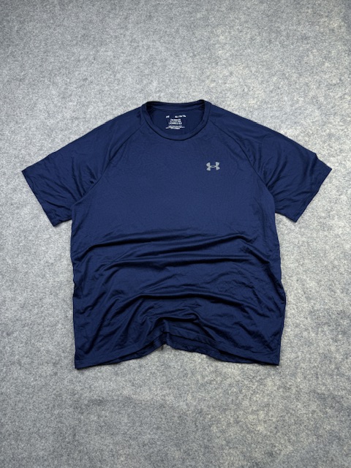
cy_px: 234
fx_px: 324
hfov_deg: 56.8
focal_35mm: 24
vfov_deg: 71.6
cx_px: 176
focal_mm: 6.76
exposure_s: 1/100
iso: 64
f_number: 1.78
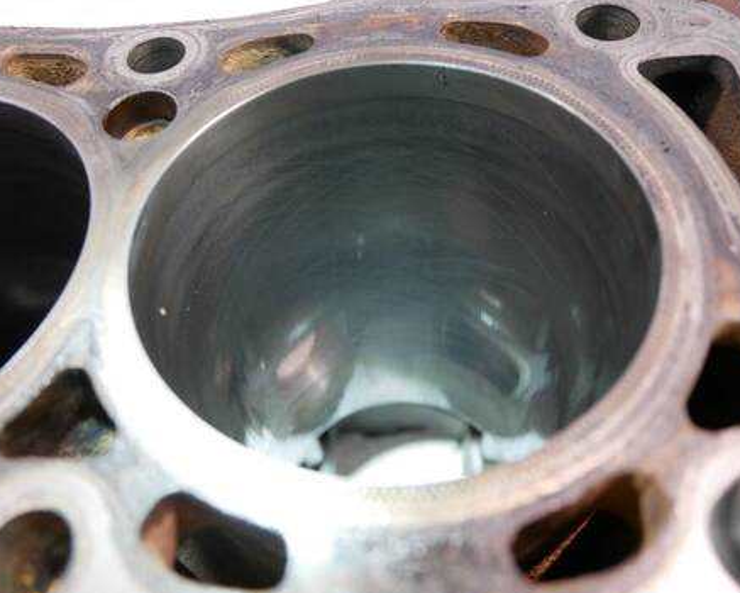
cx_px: 352
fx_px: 657
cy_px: 300
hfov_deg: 58.7
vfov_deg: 48.5
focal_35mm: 30
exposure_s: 1/60
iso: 1600
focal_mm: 14
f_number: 3.7
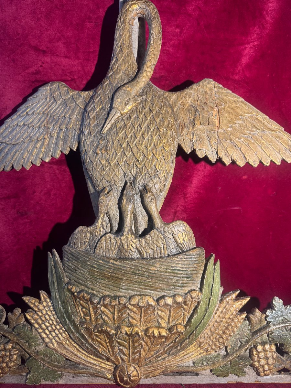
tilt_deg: +1.3
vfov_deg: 71.6
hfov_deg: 56.8
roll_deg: +0.9
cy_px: 194
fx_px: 269
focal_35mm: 24
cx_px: 146
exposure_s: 1/100
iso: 125
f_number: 1.78
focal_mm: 6.76
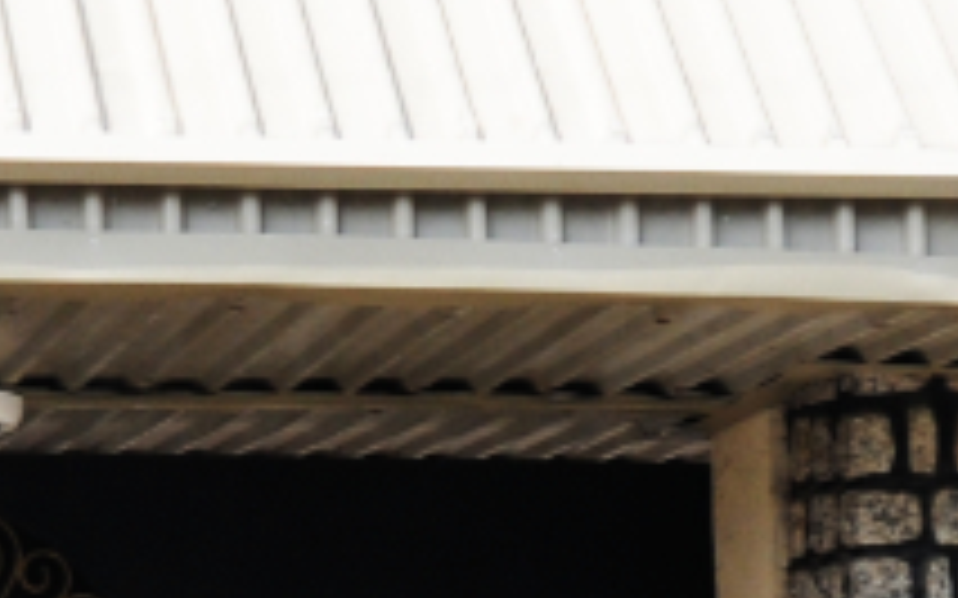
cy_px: 679
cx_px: 693
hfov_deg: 16.1
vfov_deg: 10.0
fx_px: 3367
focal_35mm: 129
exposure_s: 1/1000
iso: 250
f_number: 3.5
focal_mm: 18
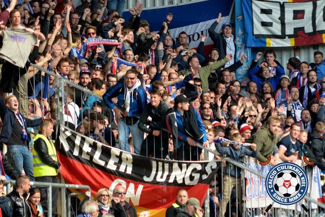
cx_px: 162
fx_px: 2708
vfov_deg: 4.6
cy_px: 108
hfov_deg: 6.9
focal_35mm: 300
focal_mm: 200
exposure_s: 1/320
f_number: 2.8
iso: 100
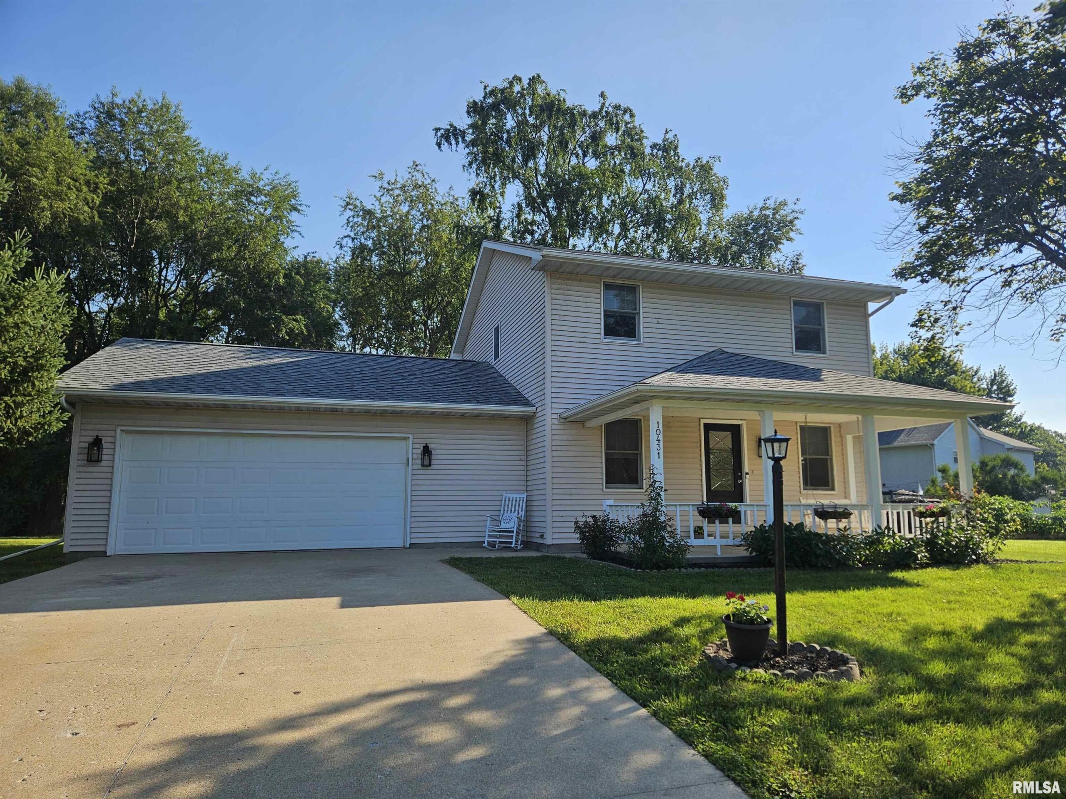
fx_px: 708
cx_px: 533
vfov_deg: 58.9
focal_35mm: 23
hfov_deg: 73.9
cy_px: 400
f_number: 1.8
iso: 25
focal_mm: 5.4
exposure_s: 1/1414
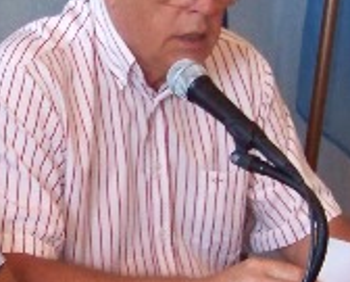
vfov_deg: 7.6
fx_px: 2117
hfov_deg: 9.5
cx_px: 160
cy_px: 165
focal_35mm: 204
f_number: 3.2
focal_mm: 9.36
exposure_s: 1/30
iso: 264
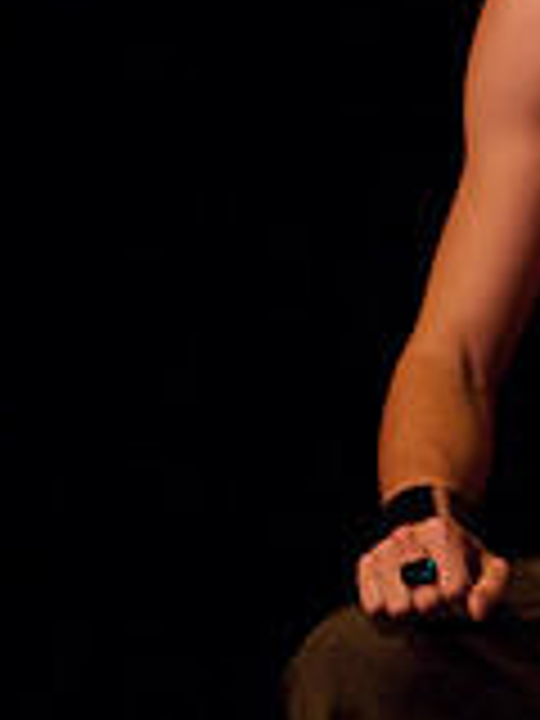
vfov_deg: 6.1
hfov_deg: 4.6
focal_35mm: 325
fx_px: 6760
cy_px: 410
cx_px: 659
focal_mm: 80
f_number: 2.8
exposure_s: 1/50
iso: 1000
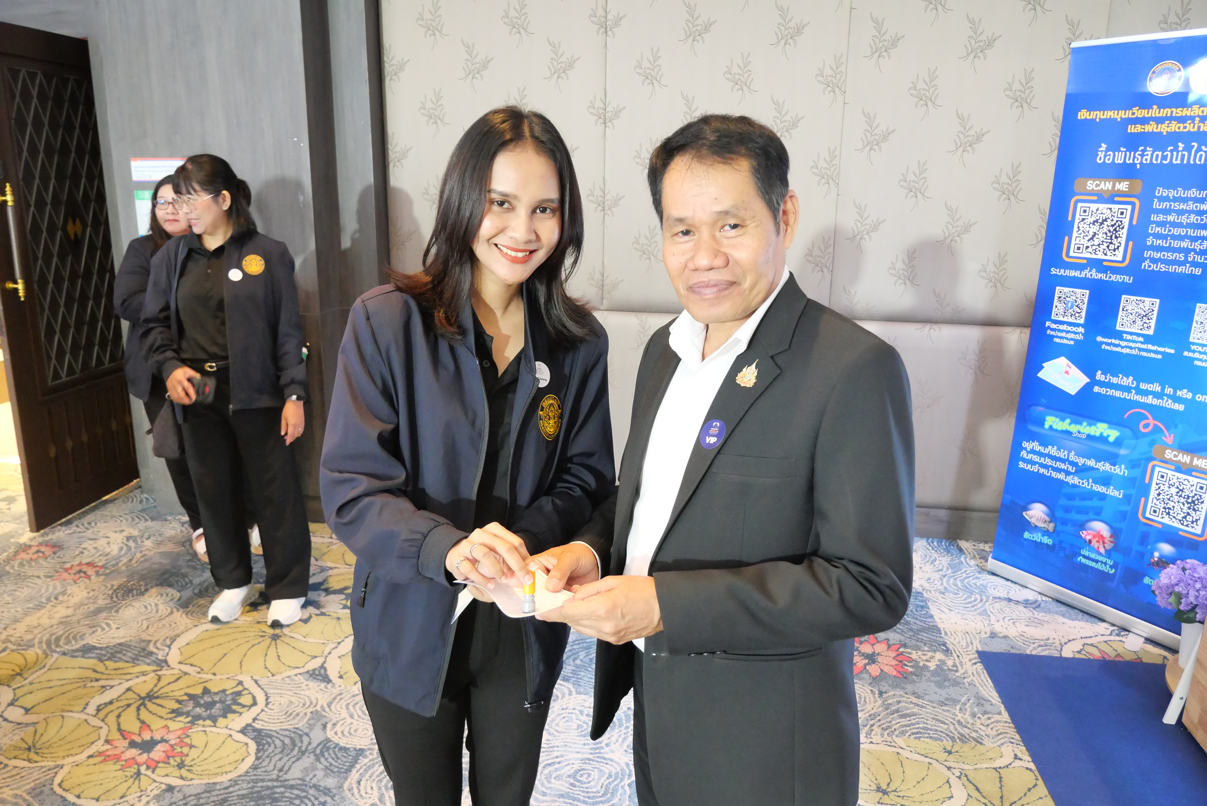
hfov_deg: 73.7
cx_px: 604
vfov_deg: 53.2
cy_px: 403
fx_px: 805
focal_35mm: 24
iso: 3200
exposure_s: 1/30
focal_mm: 12
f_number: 3.5
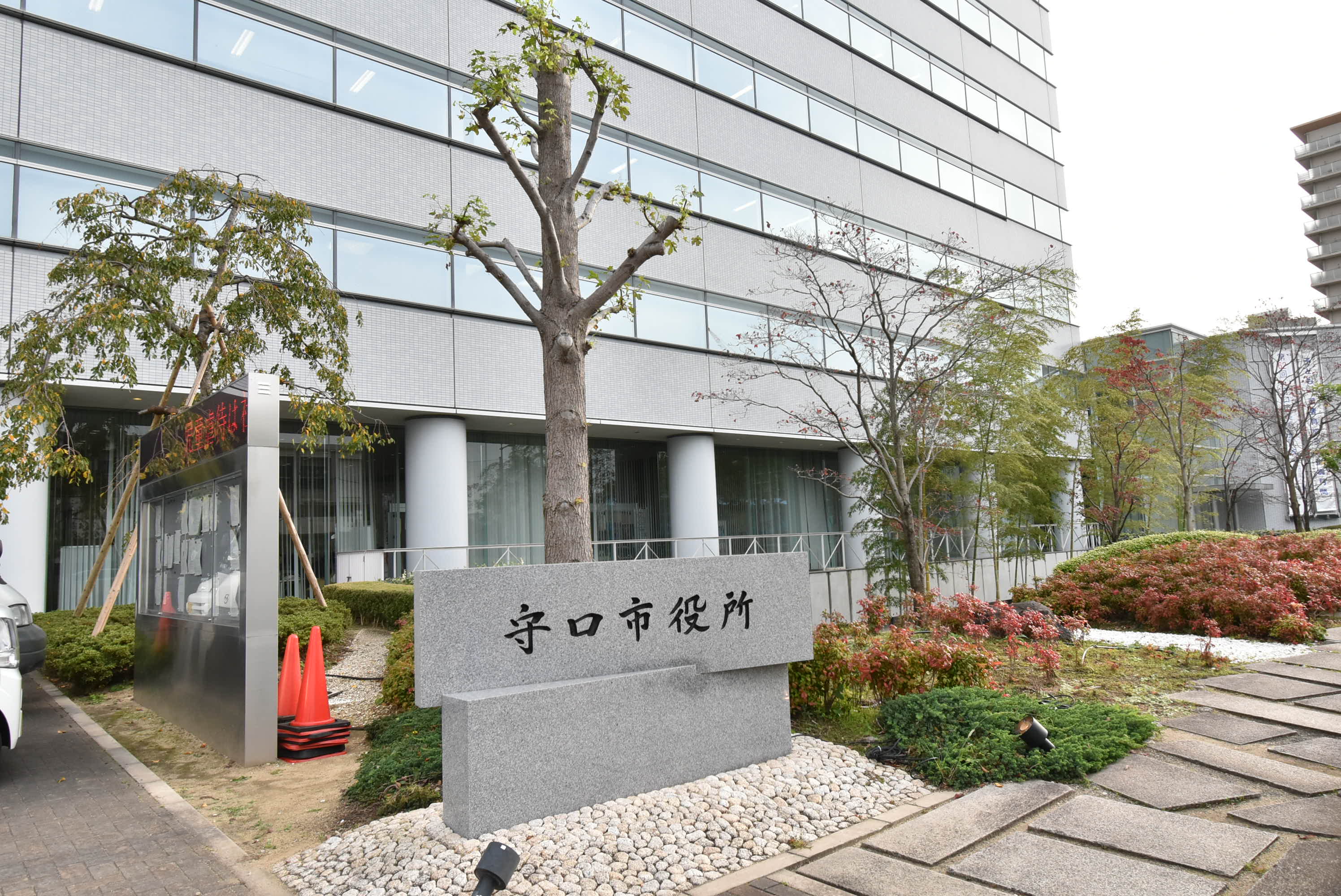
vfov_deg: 56.2
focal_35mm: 22
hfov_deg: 77.3
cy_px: 448
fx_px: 839
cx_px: 670
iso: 800
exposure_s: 1/320
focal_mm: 15
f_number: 9
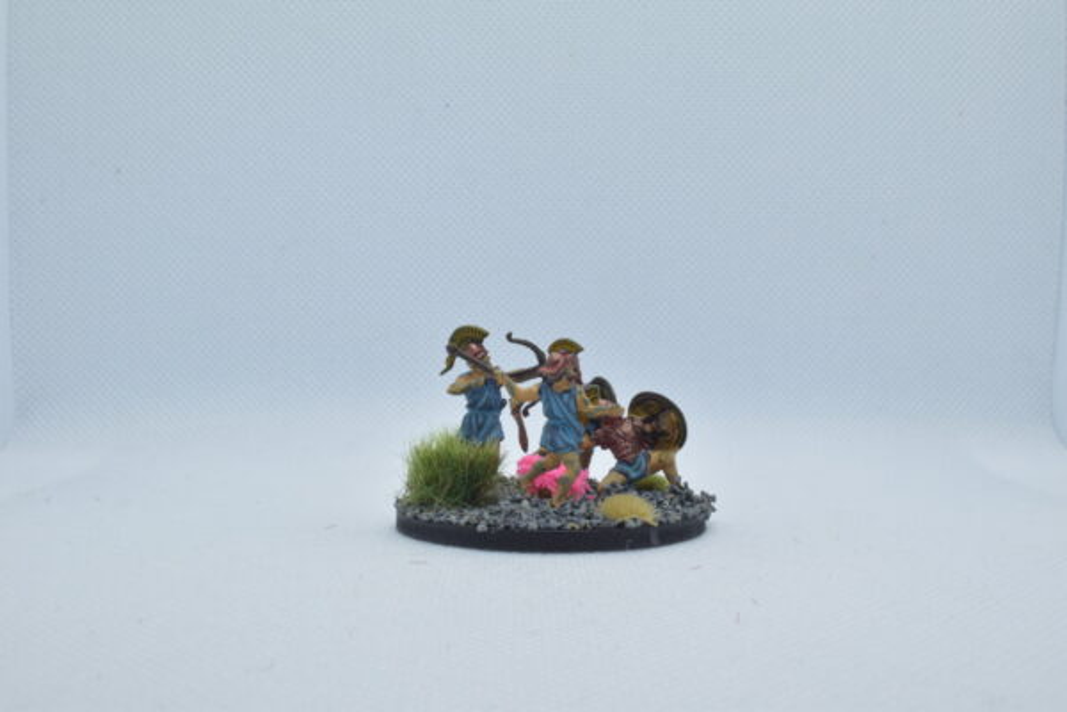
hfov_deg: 47.9
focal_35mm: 40
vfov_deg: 33.0
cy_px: 356
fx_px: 1200
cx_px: 534
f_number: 22
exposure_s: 1/60
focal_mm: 27
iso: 800
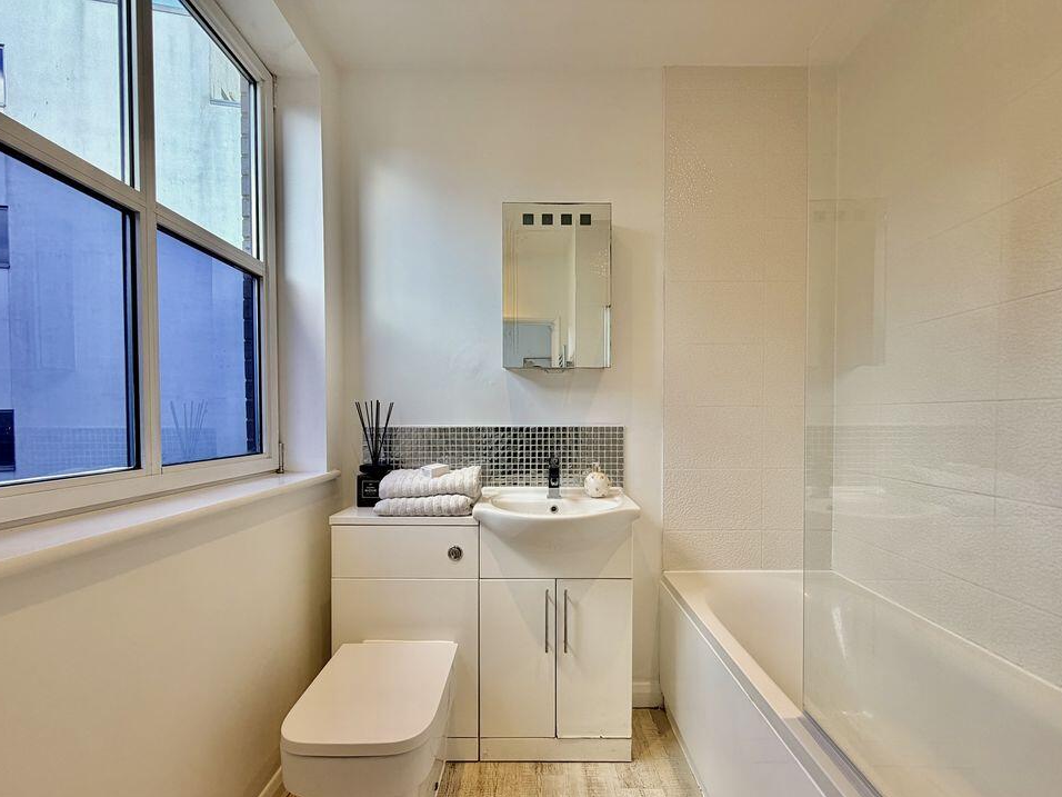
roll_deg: +0.0
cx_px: 537
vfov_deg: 81.6
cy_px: 426
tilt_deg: -1.5
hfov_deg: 98.2
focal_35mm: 15
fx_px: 460
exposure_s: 1/100
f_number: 2.2
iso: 50
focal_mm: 2.22
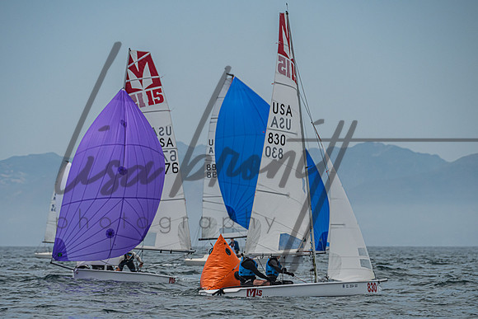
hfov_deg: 6.5
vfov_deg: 4.3
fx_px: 4225
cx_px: 244
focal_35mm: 318
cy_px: 205
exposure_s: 1/4000
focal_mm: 240
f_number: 8
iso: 500
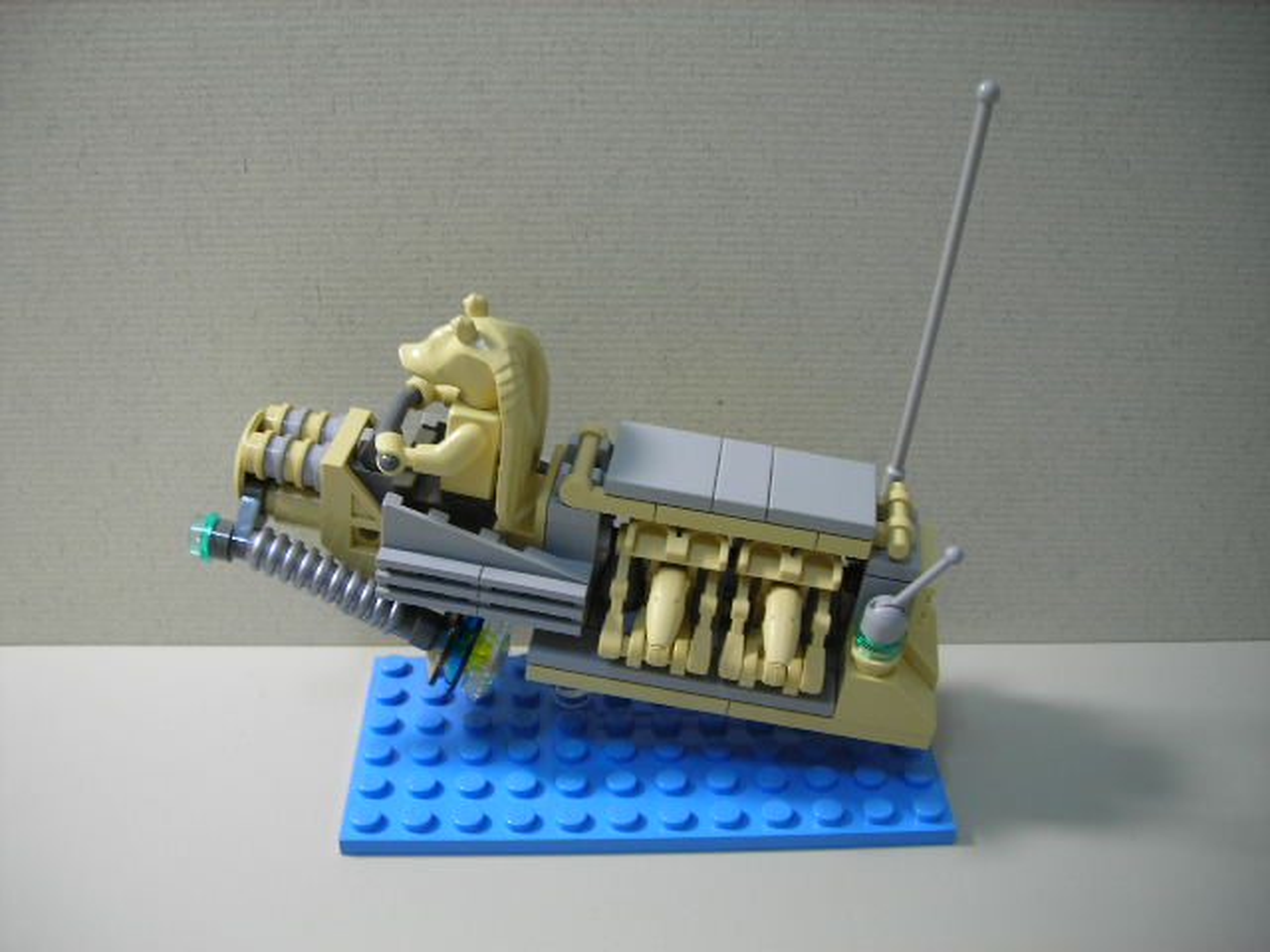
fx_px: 1394
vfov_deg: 37.7
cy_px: 476
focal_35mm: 38
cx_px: 635
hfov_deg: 49.0
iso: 50
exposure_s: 1/5.8
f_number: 3.2
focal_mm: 6.3
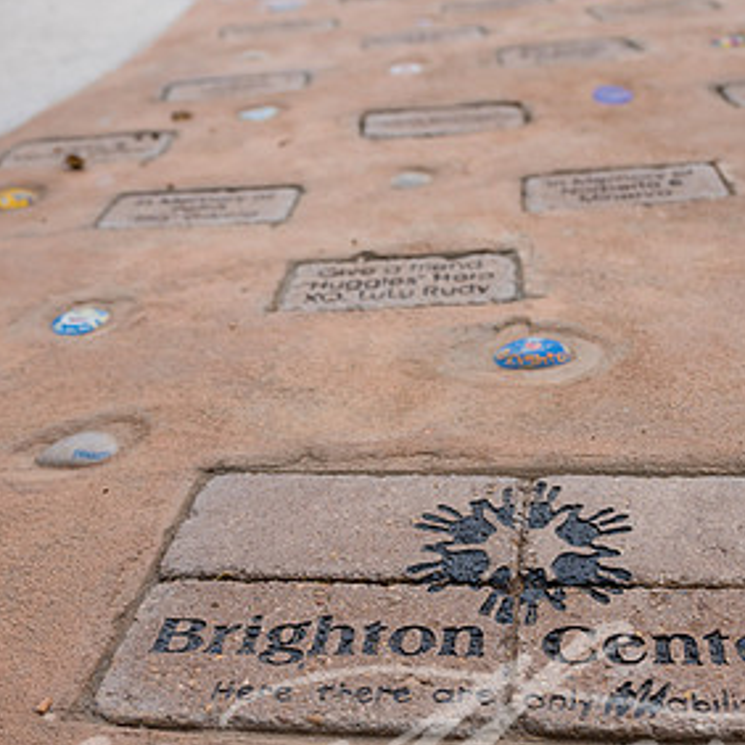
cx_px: 481
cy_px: 473
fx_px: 1023
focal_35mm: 42
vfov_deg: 39.7
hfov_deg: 39.7
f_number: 4
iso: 50
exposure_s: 1/320
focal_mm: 24
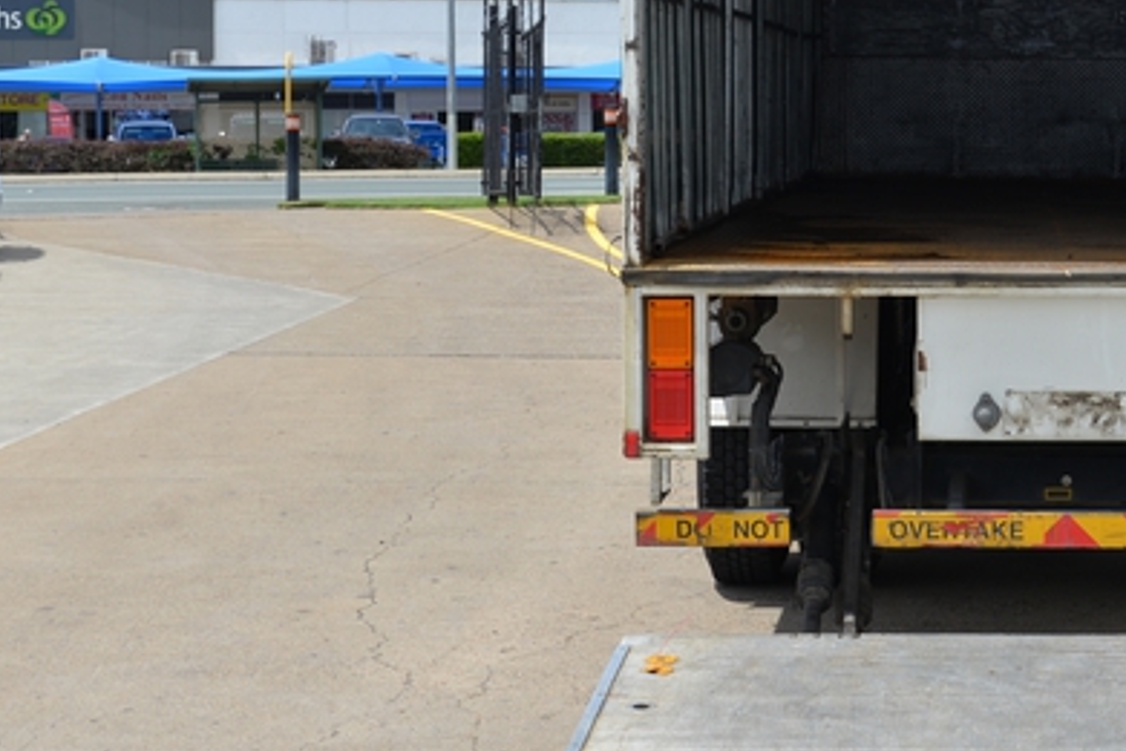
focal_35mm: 92
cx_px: 945
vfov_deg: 14.8
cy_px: 176
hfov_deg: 21.8
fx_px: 2878
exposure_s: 1/250
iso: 100
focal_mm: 35
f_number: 8
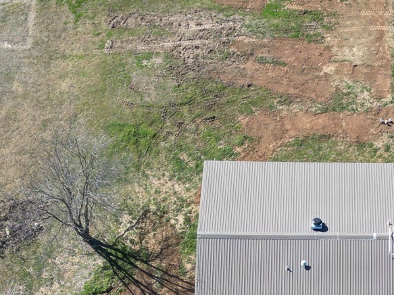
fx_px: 899
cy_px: 418
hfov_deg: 24.3
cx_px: 326
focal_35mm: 79
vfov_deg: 17.2
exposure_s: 1/1250
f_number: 1.7
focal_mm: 6.72
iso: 100
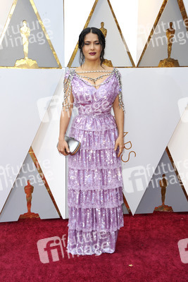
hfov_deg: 20.9
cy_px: 141
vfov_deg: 30.9
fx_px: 509
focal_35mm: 65
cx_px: 94
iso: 1000
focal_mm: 65
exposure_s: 1/250
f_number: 8
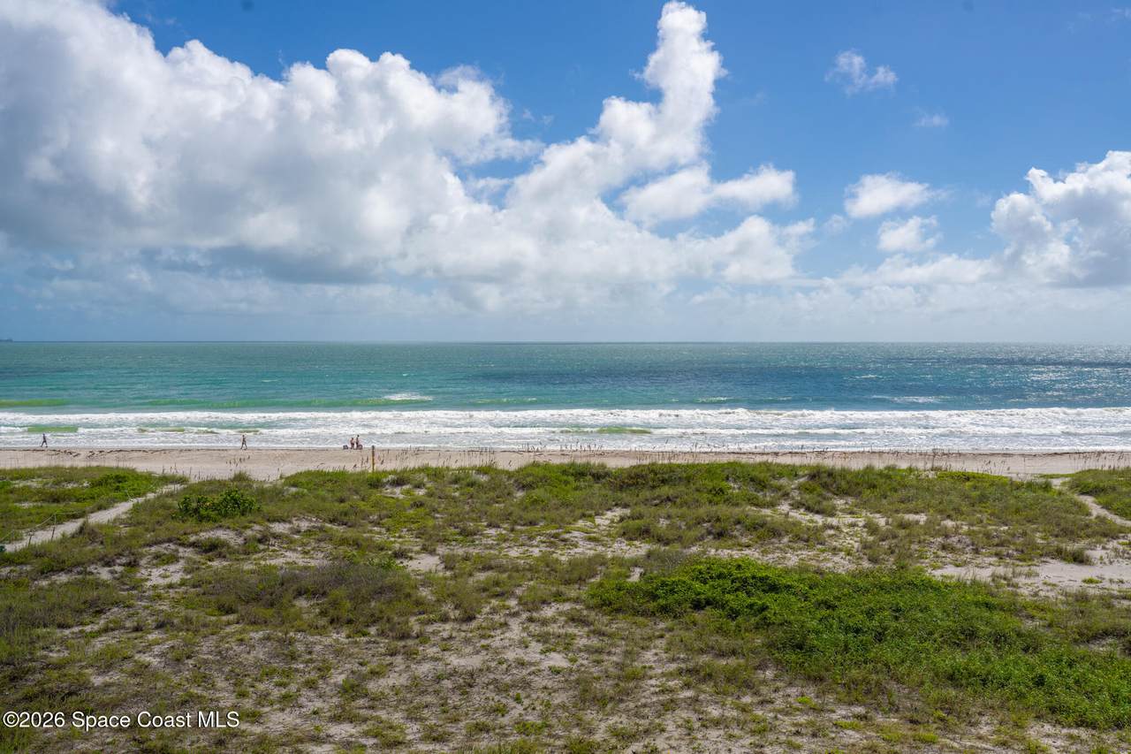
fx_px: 1068
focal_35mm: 34
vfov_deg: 38.9
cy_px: 377
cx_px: 566
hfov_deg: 55.8
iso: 125
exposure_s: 1/1000
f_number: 8
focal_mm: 34
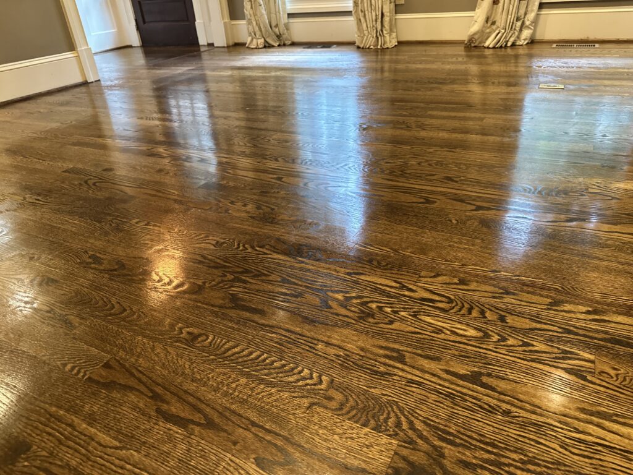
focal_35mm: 24
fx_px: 439
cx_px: 316
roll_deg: +4.1
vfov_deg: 56.8
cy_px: 238
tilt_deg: -29.8
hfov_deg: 71.6
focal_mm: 6.86
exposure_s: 1/60
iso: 800
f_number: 1.78
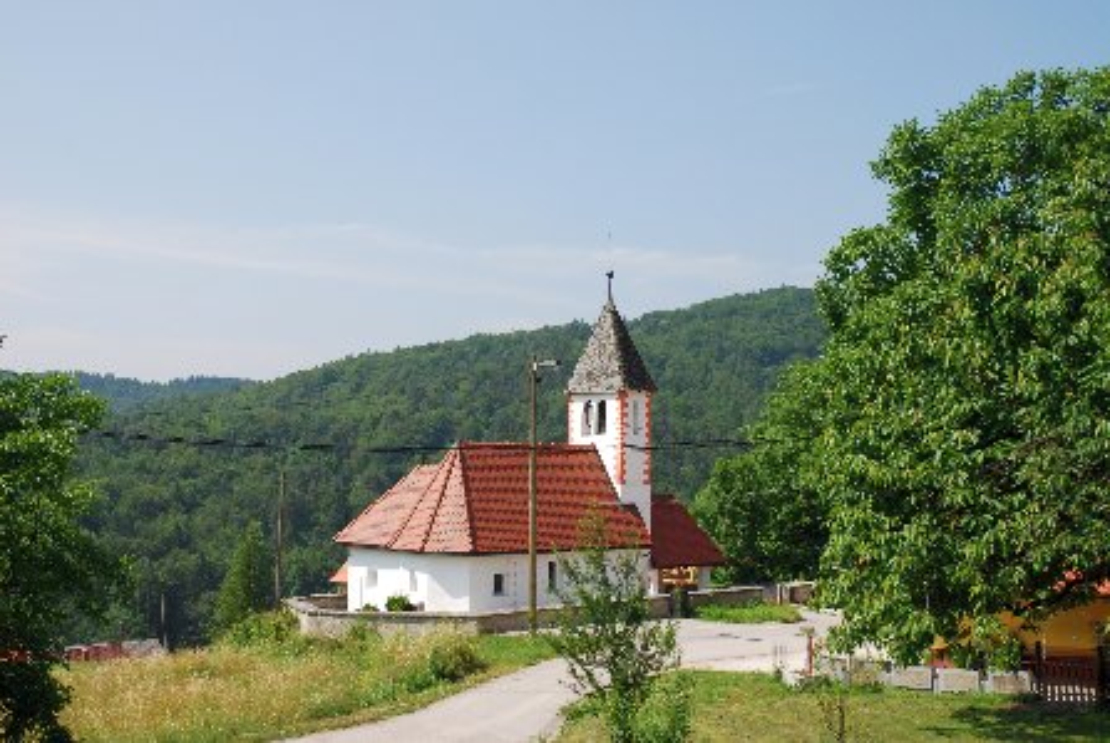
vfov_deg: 30.9
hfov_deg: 44.9
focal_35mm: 44
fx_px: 1343
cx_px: 555
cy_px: 372
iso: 200
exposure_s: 1/250
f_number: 10
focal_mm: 29
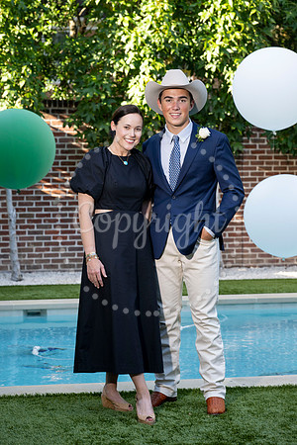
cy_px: 222
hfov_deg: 15.0
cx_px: 148
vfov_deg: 22.4
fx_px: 1126
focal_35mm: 91
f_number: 5
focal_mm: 91
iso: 400
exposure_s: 1/200
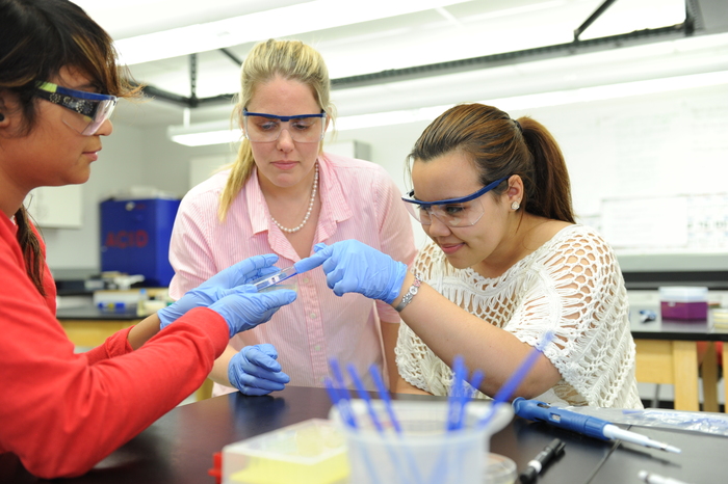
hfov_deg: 50.7
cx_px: 364
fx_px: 768
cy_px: 242
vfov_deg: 35.0
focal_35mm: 38
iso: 1250
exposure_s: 1/100
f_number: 3.5
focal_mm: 38
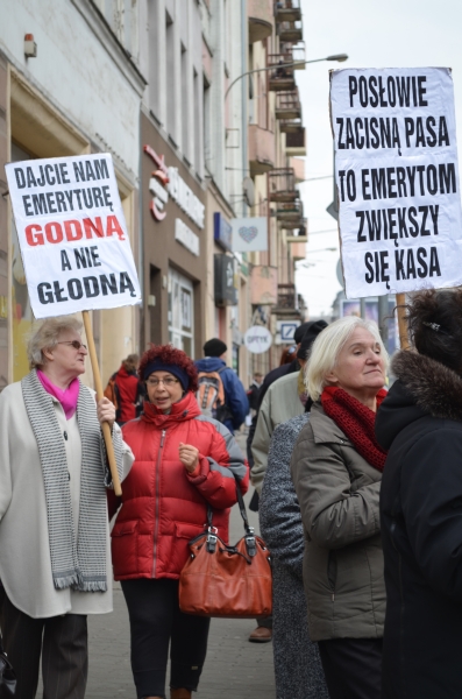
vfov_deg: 24.7
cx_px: 231
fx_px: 1596
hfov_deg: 16.5
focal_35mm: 82
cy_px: 350
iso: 200
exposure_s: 1/160
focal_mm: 55
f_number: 6.3
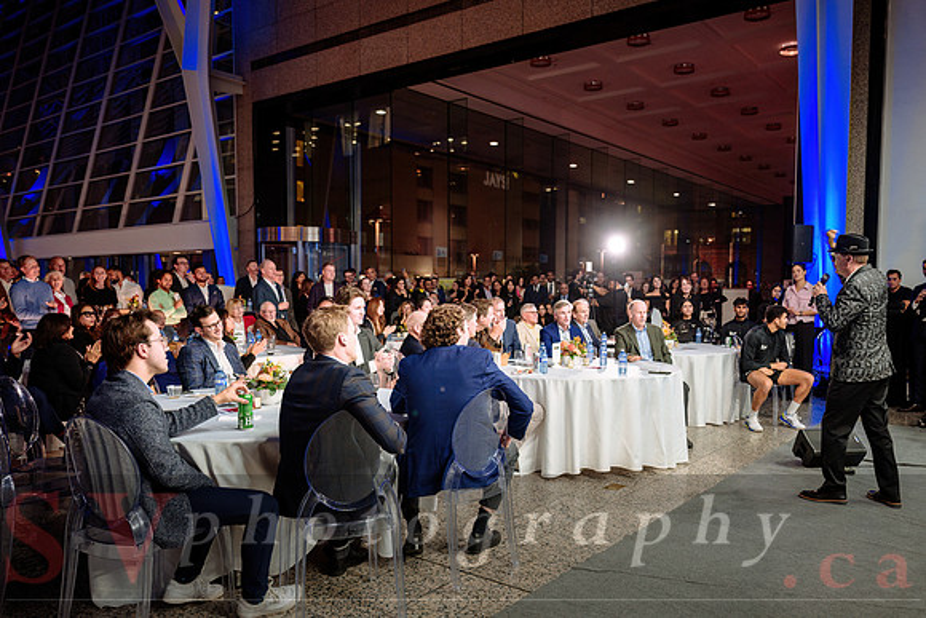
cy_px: 339
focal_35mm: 29
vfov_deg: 45.6
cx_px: 508
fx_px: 734
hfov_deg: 64.4
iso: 800
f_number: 2.8
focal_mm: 26
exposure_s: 1/100
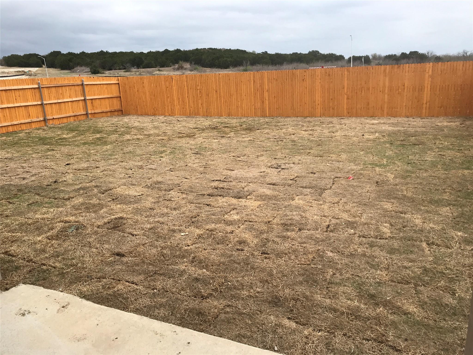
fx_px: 383
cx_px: 236
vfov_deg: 49.7
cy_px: 178
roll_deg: +3.3
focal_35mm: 28
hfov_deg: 63.4
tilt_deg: -14.3
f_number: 1.8
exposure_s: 1/1244
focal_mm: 3.99
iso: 20
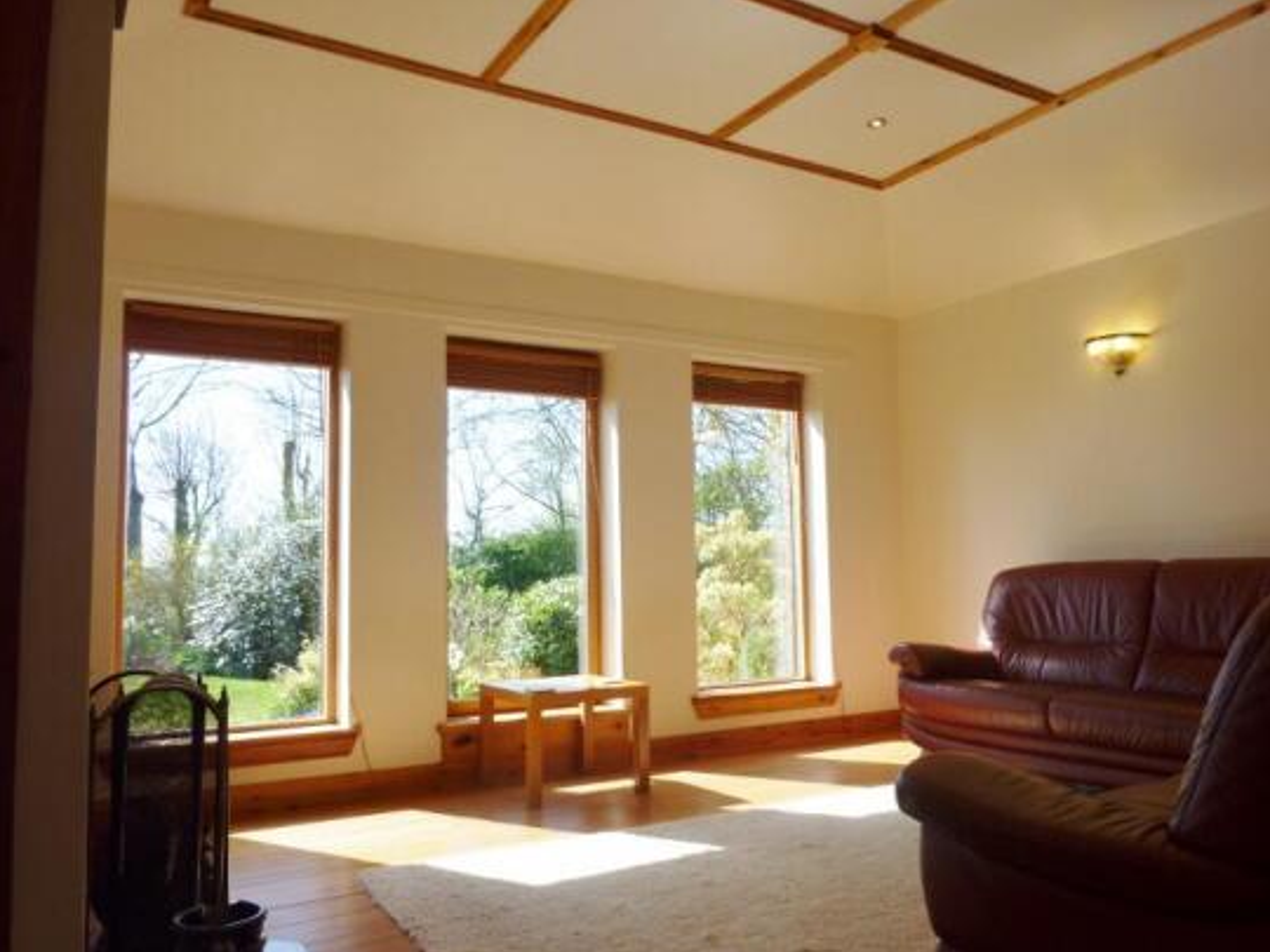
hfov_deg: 65.2
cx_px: 681
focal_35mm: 27
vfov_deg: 51.4
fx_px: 991
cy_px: 471
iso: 80
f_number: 3.3
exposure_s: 1/160
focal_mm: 4.5
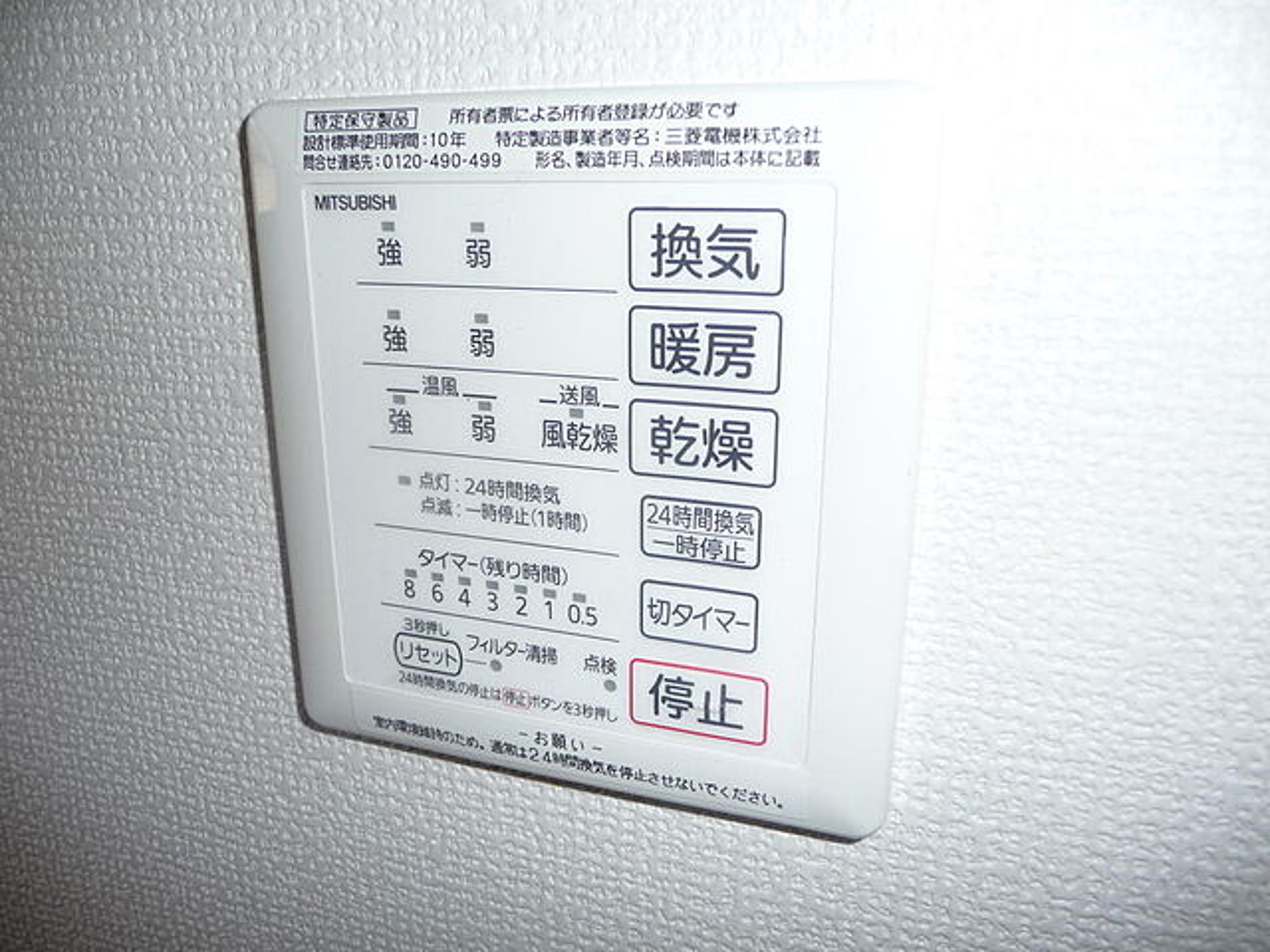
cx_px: 635
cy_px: 476
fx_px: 1027
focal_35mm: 28
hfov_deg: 63.4
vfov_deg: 49.7
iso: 100
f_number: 3.3
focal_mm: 4.7
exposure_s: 1/30
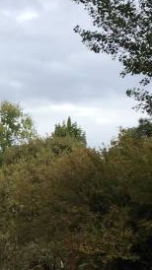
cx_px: -197
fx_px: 846
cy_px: 242
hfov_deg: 9.3
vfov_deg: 17.9
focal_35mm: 118
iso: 32
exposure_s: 1/791
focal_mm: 4.15
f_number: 2.2
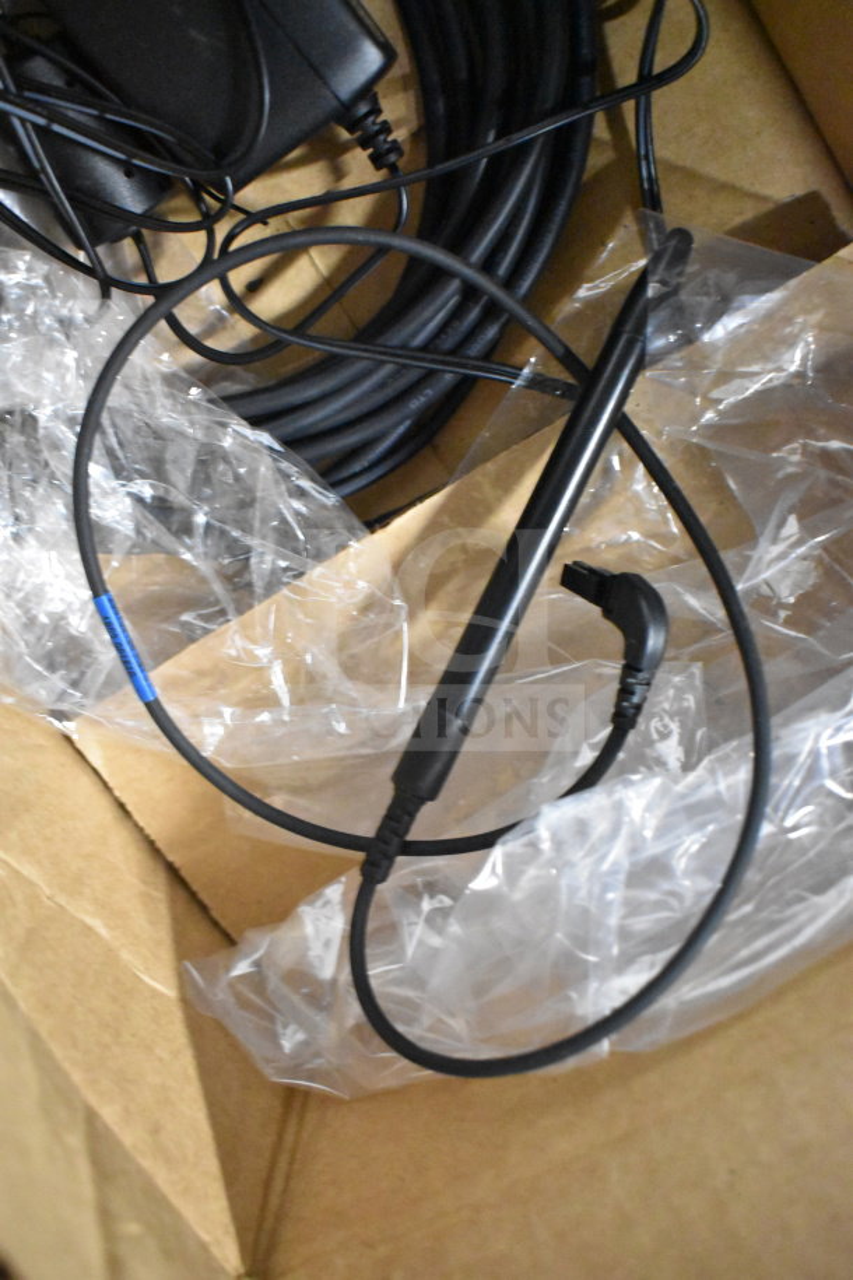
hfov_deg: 36.9
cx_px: 426
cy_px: 640
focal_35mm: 36
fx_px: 1279
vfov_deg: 53.1
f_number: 4
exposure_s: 1/40
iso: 11400
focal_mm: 24
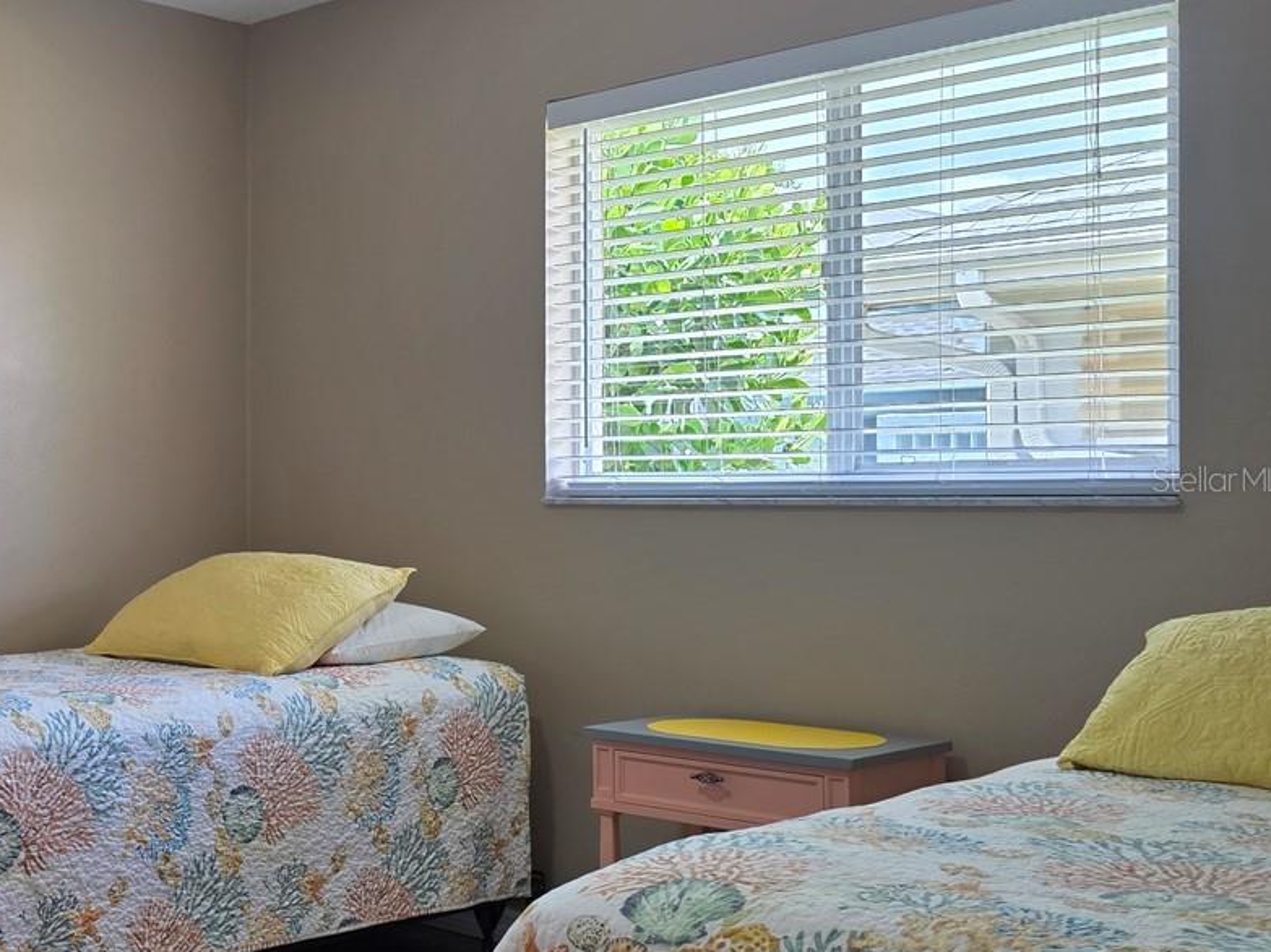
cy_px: 478
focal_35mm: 47
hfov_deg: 36.5
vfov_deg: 30.9
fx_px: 1725
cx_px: 6
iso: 125
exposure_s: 1/120
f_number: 1.7
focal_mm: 6.3
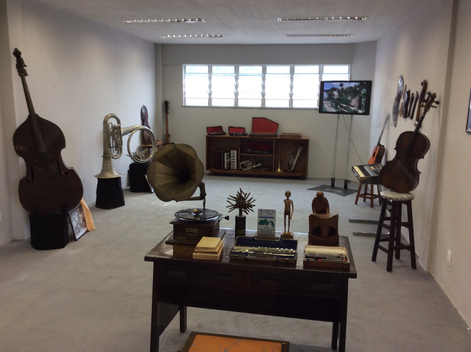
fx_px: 435
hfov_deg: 56.9
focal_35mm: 32
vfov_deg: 44.1
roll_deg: +0.5
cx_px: 236
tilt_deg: -13.0
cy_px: 176
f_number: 2.4
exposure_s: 1/24
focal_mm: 3.3
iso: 32
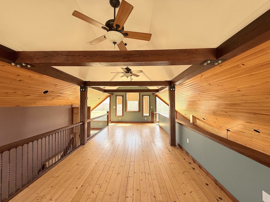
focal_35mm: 14
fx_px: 109
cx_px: 135
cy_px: 101
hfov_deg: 102.1
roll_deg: +0.5
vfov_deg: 85.7
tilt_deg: +2.9
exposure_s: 1/126
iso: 64
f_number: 2.2
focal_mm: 2.22
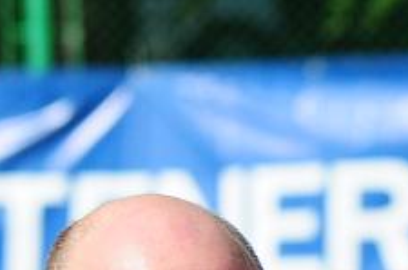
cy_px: 512
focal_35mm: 704
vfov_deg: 1.9
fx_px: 7962
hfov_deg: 2.9
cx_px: 757
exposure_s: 1/3200
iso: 320
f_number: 4.5
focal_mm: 82
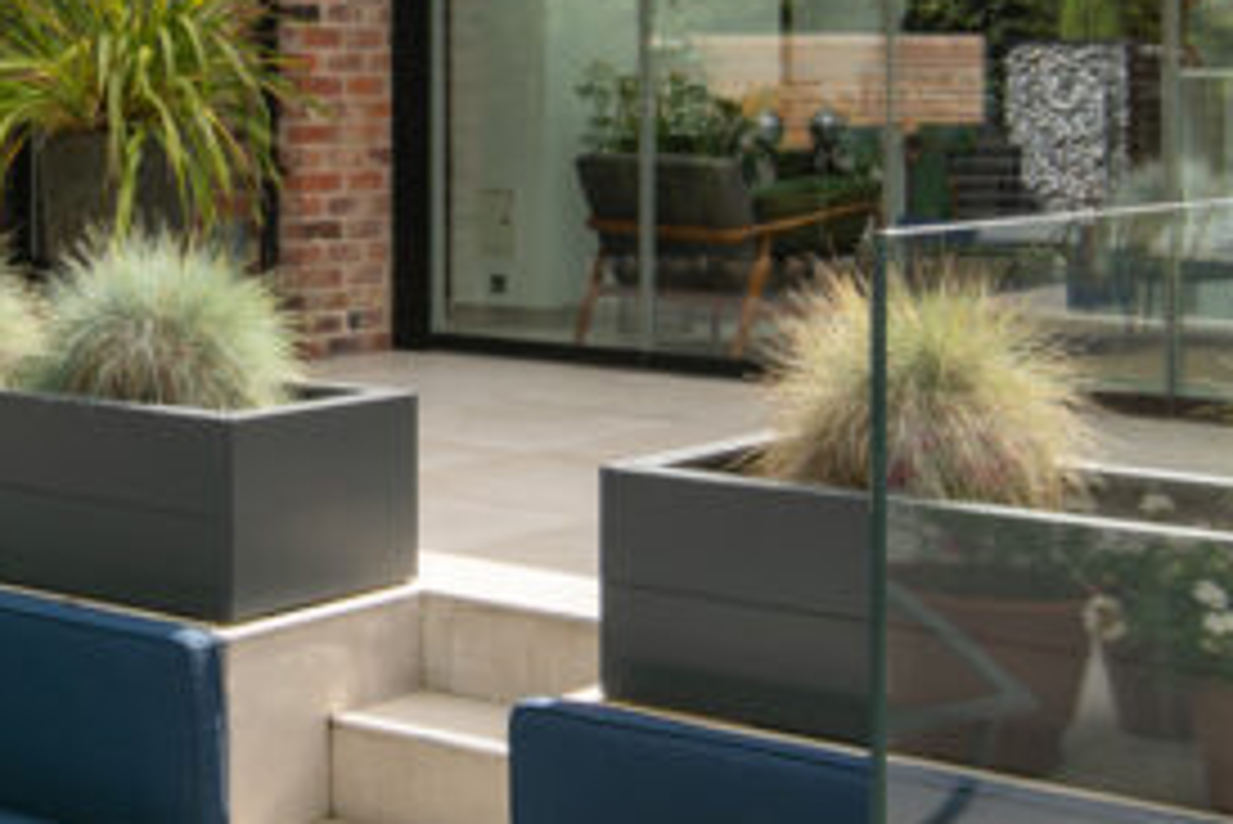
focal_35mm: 72
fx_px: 2467
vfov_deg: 18.7
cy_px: 128
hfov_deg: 27.8
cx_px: 346
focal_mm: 19
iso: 100
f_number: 8
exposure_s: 1/80
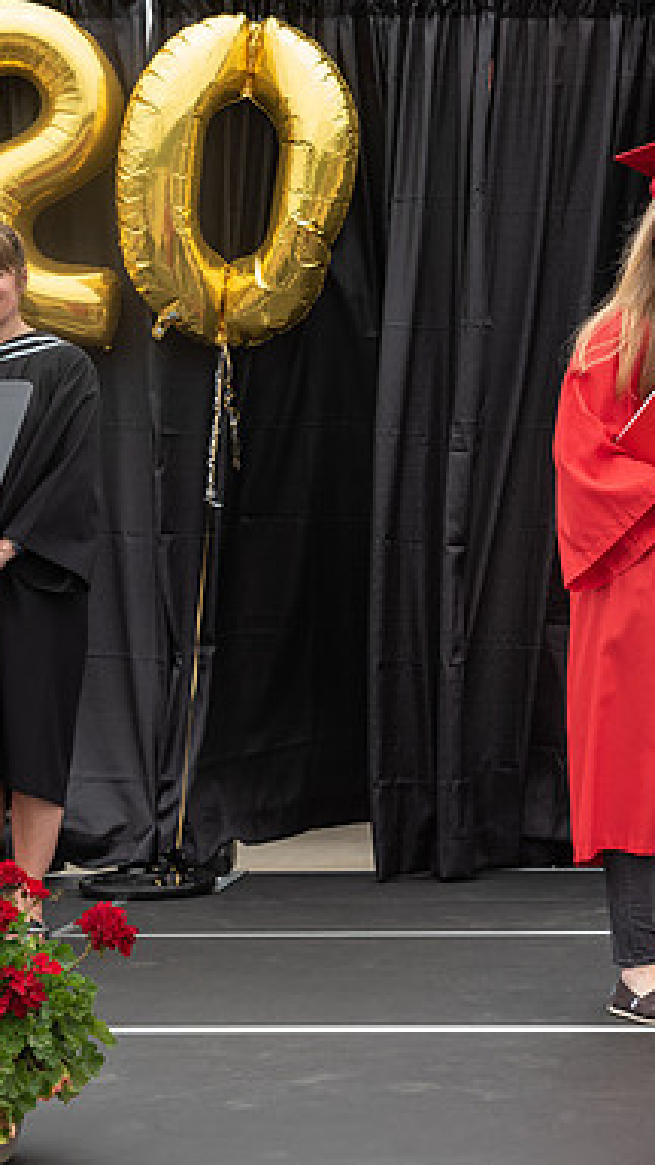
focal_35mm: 92
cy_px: 515
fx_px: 2841
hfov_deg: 12.9
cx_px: 767
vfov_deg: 23.2
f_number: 5.6
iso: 500
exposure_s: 1/640
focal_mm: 52
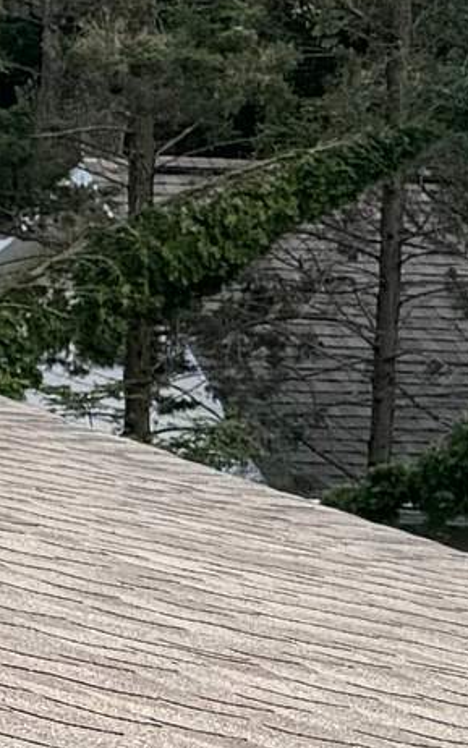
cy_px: 513
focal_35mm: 222
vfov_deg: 9.4
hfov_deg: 5.1
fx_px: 4528
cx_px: -1569
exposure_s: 1/425
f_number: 1.78
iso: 80
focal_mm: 6.76
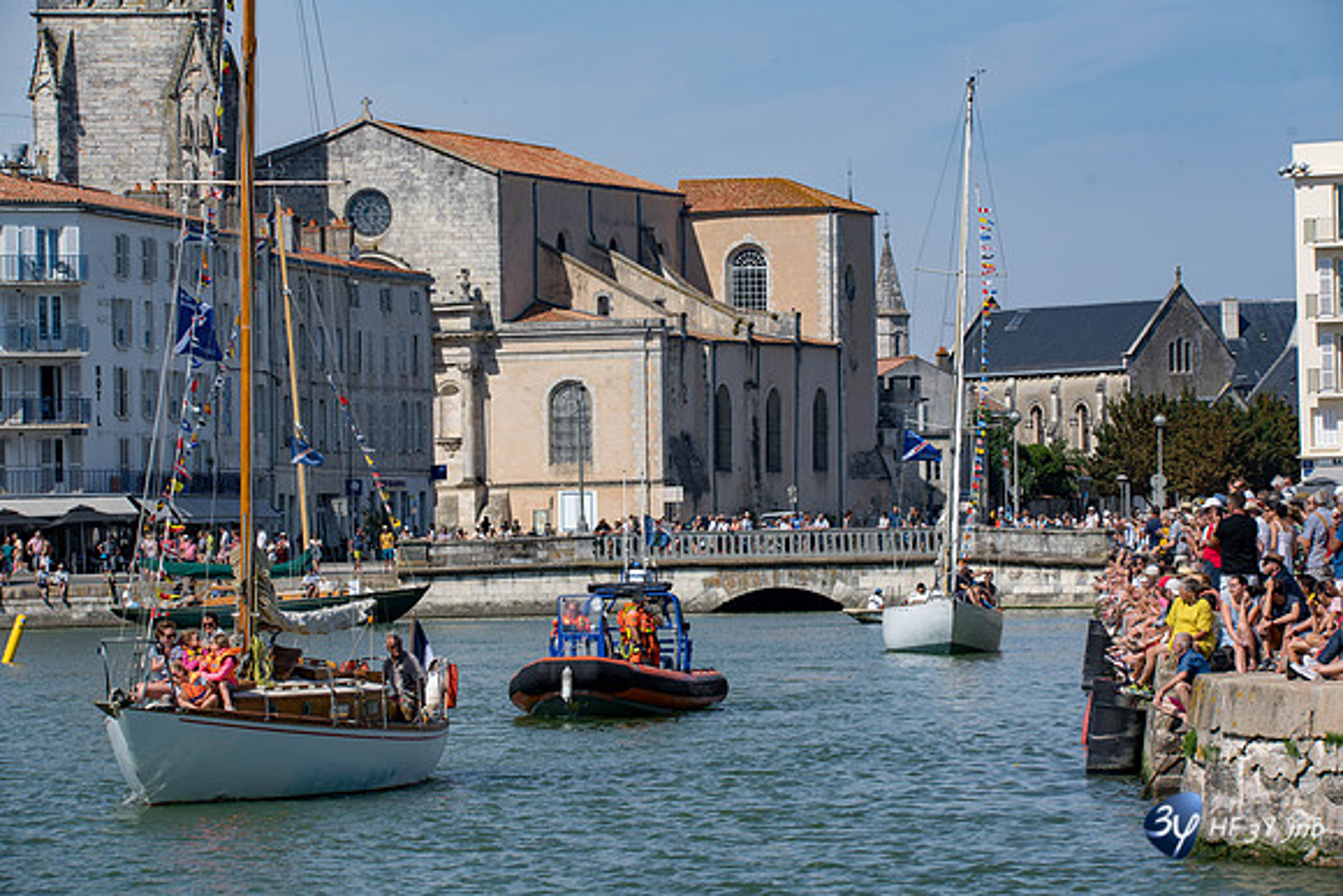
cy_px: 448
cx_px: 672
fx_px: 6716
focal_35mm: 180
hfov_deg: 11.4
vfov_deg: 7.6
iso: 160
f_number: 11
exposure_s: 1/500
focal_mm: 180
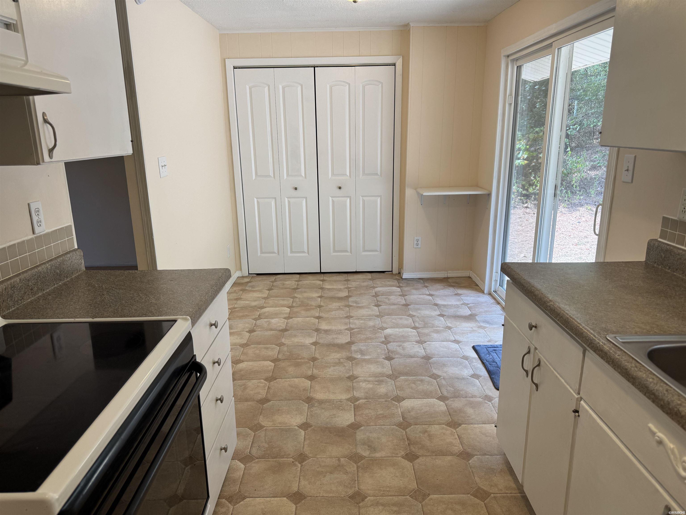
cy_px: 258
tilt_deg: -15.3
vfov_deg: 56.8
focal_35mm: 24
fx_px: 476
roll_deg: +0.9
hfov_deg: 71.6
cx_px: 343
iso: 100
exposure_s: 1/120
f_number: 1.78
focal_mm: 6.76
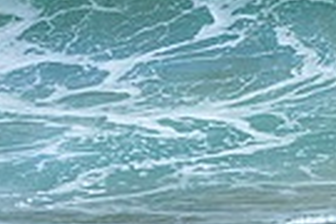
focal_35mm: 3440
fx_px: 32104
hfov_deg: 0.6
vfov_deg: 0.4
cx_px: 316
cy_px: -141
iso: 280
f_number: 6.3
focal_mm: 800
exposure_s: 1/3200
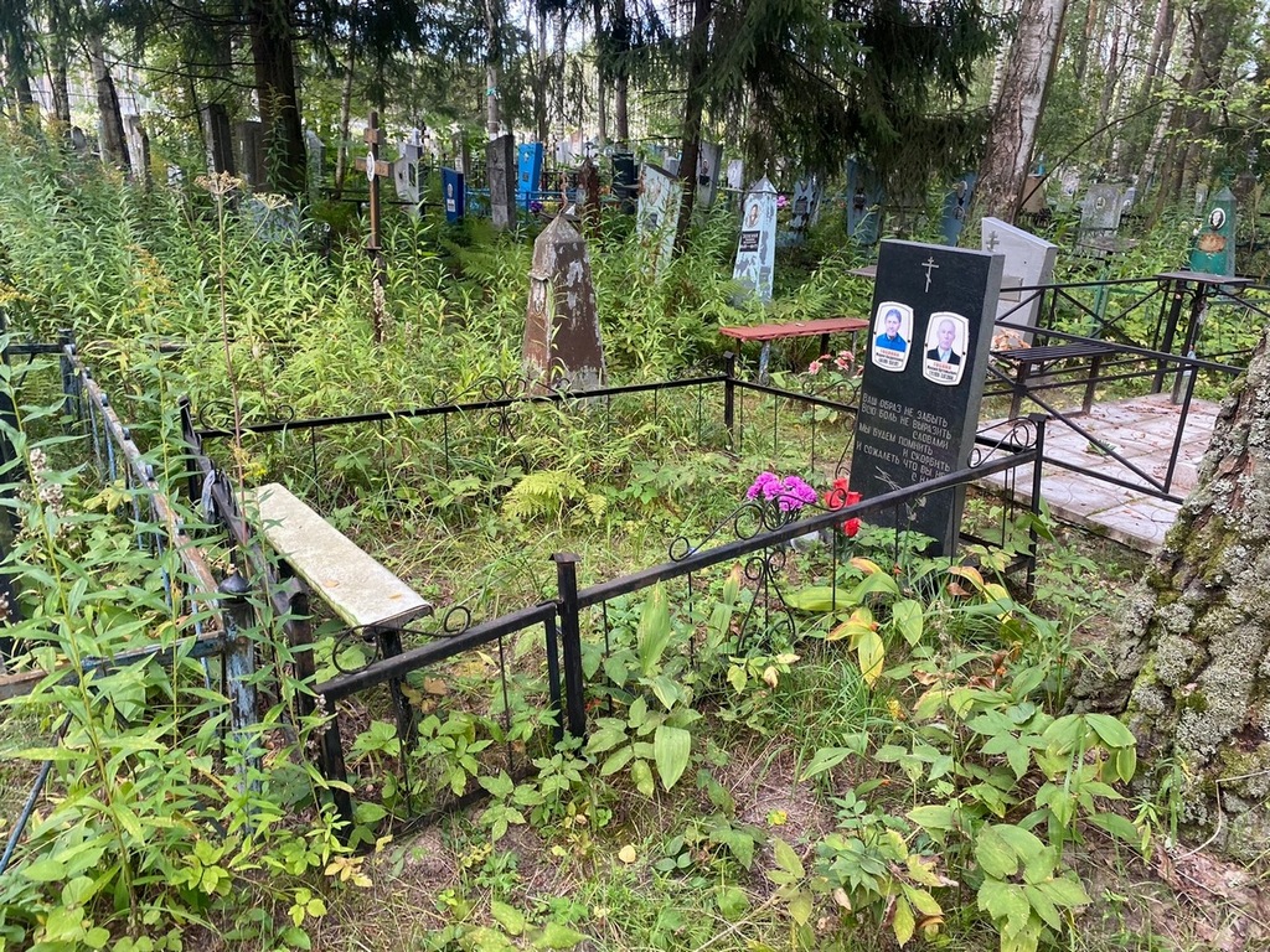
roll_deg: -4.7
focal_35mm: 26
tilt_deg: -11.1
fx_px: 954
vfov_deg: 53.1
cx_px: 635
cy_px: 476
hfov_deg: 67.3
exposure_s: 1/121
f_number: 1.8
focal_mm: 4.25
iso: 100
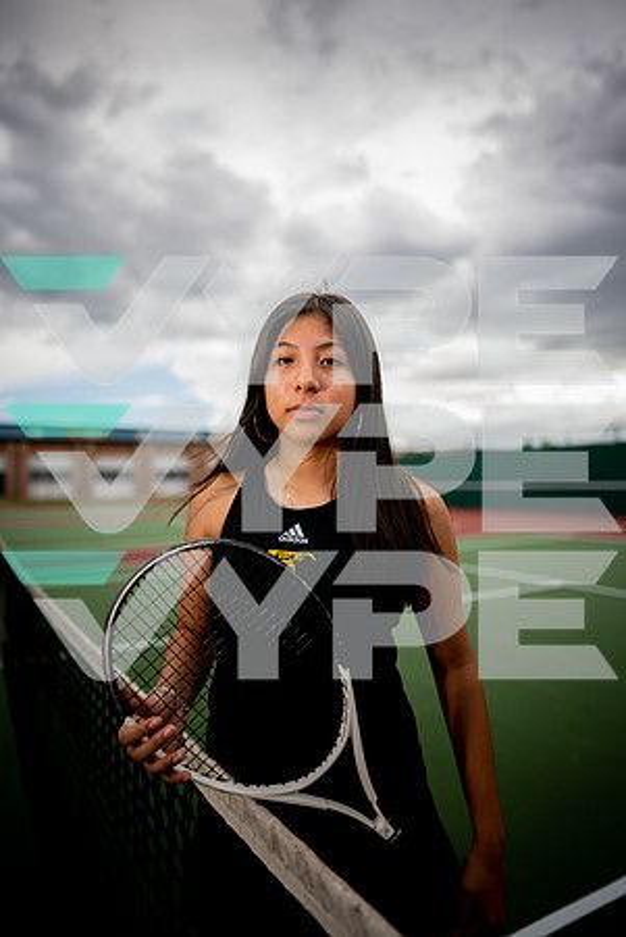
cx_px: 313
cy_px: 468
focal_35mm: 24
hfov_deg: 53.2
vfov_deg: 73.7
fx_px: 625
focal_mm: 24
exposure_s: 1/2000
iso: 50
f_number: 1.4
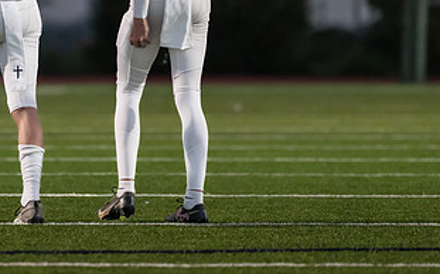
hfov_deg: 4.2
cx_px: 70
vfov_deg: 2.6
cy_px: -26
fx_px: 5957
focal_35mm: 497
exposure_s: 1/1250
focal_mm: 200
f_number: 2.8
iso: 3200
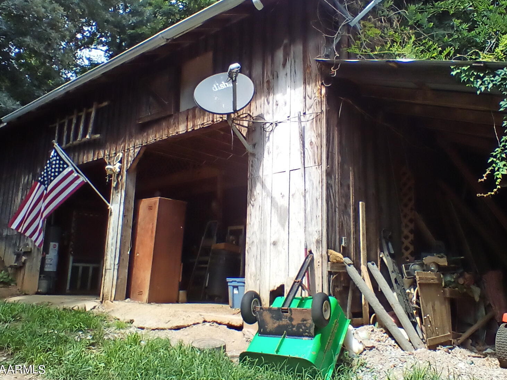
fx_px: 498
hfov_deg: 53.9
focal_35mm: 34
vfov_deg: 41.8
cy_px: 180
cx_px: 267
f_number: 2.4
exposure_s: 1/356
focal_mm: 2.38
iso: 102
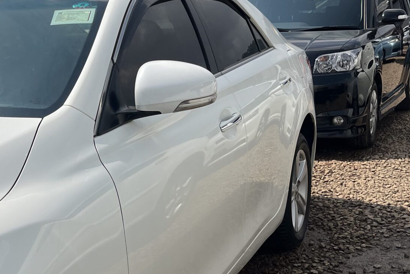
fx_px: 718
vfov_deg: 21.6
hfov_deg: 30.7
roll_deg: +2.8
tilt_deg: -8.2
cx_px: 55
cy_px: 124
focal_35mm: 63
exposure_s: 1/7874
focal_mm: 5.1
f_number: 1.6
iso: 50
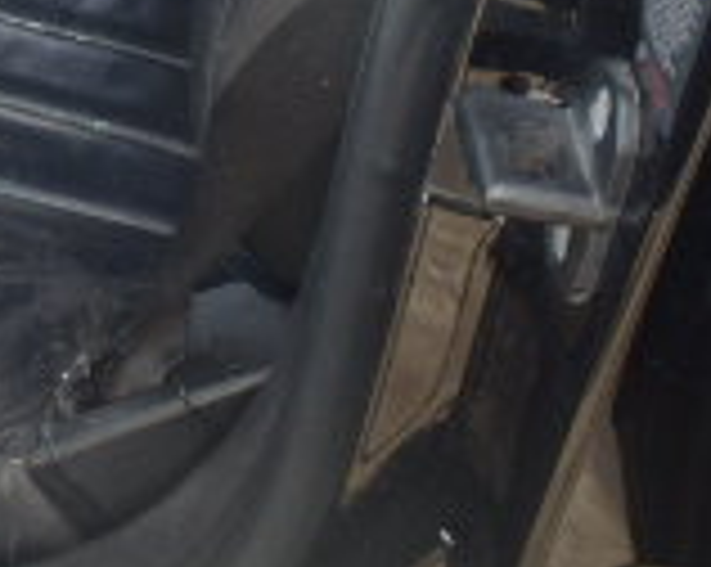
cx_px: -392
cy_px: -360
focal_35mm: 111
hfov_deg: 15.8
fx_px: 2333
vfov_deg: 12.9
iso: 125
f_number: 3.9
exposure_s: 1/80
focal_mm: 5
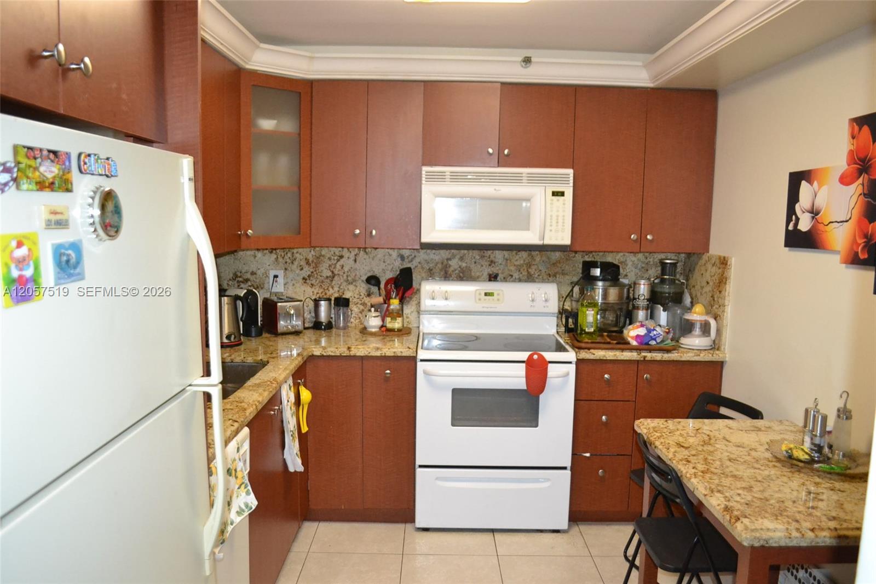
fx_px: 657
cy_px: 292
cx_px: 438
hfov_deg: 67.4
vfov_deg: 47.9
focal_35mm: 27
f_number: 3.5
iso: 2800
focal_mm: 18
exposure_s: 1/60
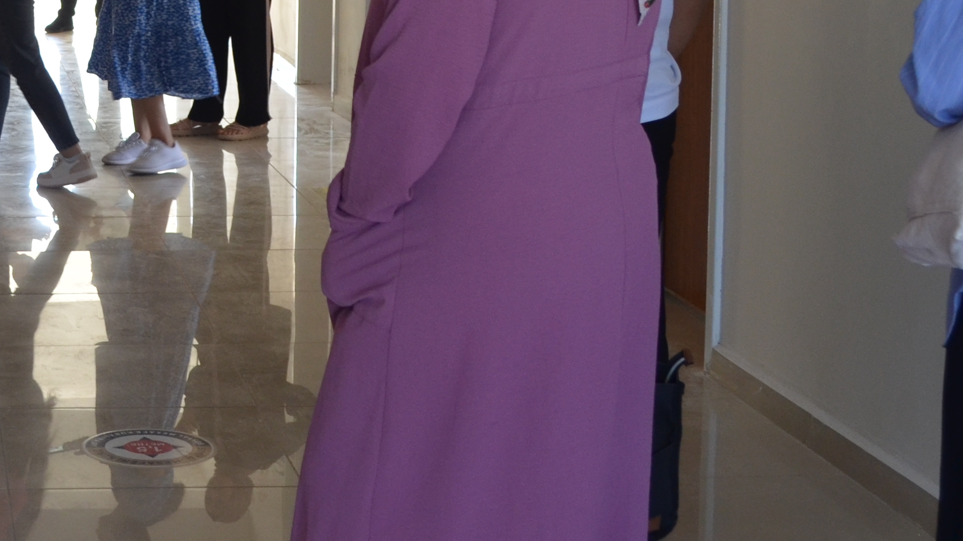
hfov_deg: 24.9
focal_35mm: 82
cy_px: -58
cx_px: 42
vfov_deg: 14.4
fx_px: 2094
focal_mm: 20
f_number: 4
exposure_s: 1/60
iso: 400
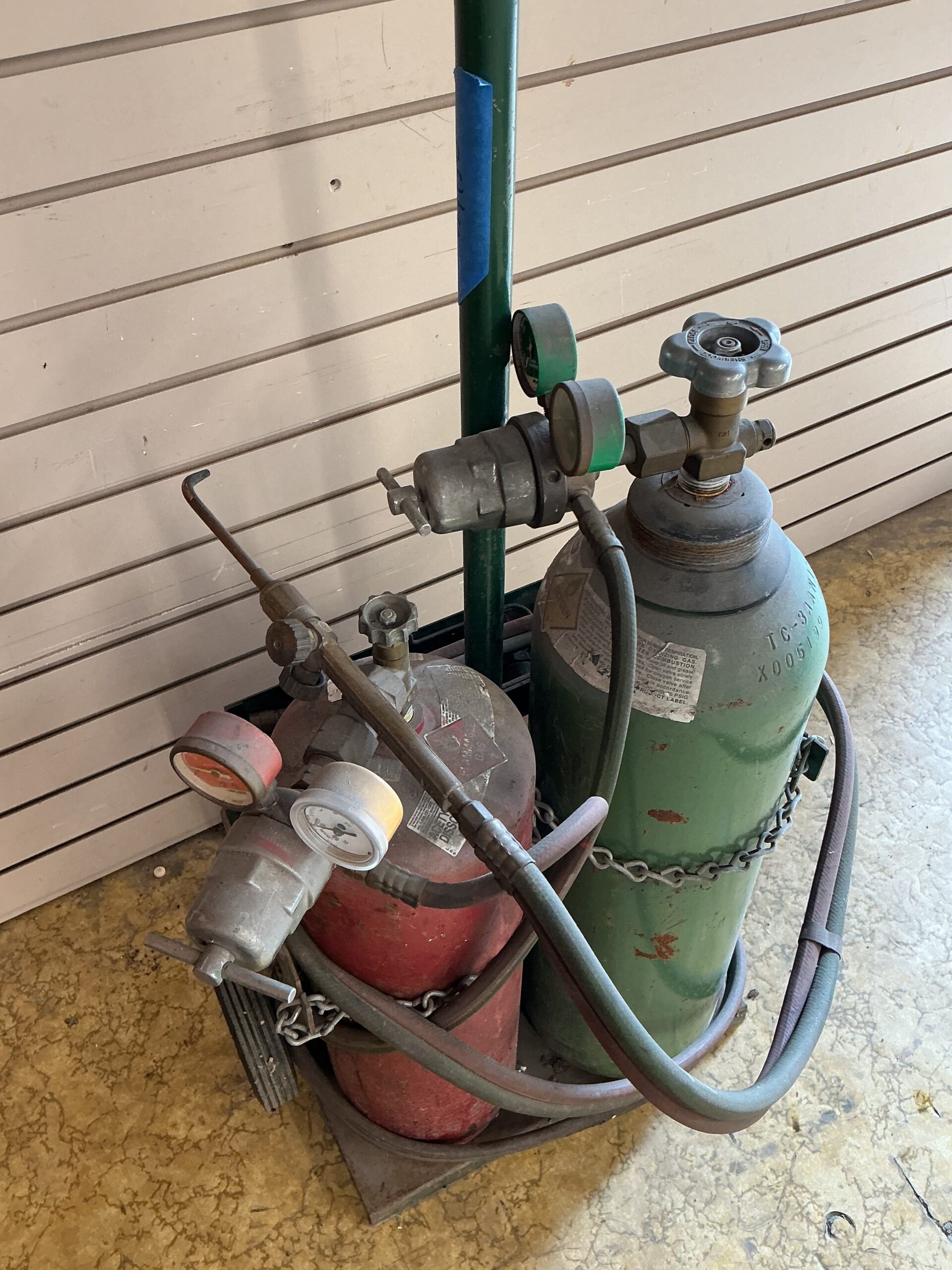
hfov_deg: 48.2
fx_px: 1063
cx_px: 476
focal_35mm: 29
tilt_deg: -46.1
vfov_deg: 61.7
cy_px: 635
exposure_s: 1/50
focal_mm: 3
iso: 80
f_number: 1.8
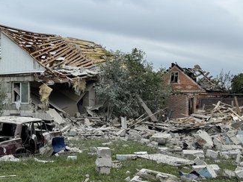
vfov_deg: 24.8
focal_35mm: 59
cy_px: 97
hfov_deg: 32.6
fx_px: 414
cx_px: 100
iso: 64
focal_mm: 6.76
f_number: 1.78
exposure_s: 1/1681
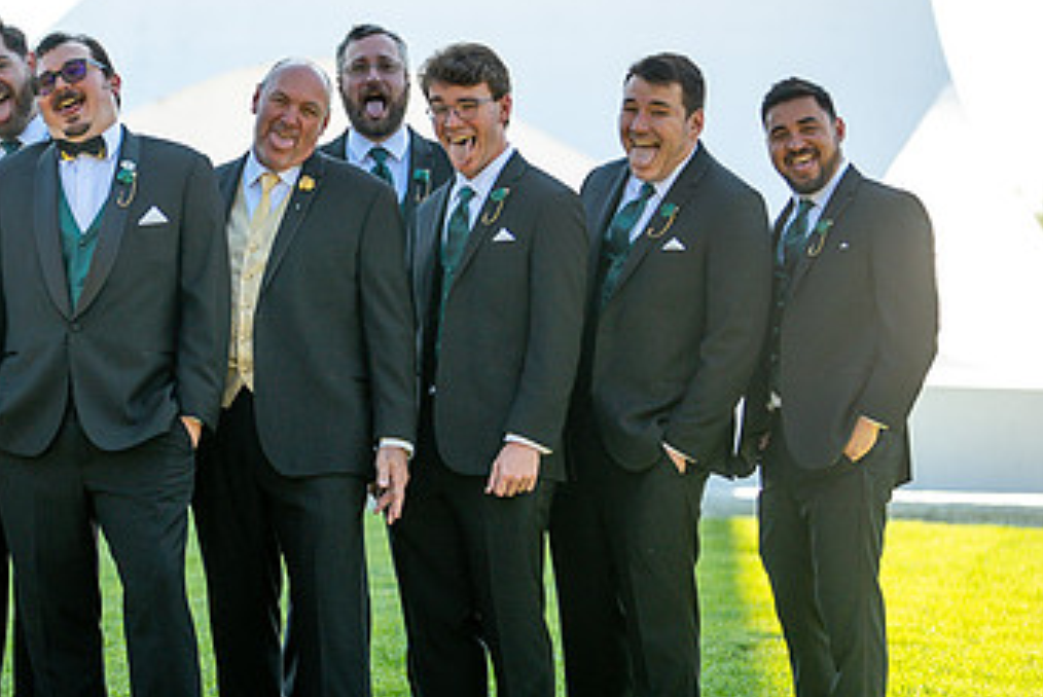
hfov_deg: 11.7
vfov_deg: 7.9
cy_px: 356
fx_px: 5074
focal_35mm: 175
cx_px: 188
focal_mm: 102
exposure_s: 1/1600
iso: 400
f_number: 2.8
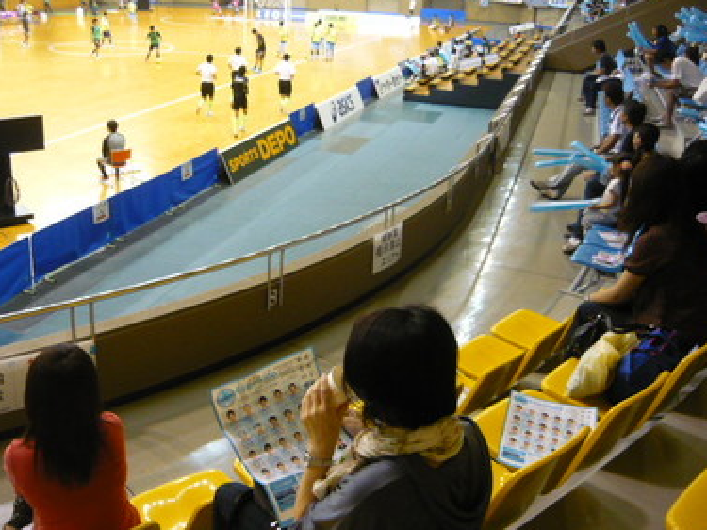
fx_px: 755
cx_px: 334
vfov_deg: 38.6
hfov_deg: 50.1
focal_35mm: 37
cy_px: 240
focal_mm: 5.5
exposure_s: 1/30
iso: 320
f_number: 2.8
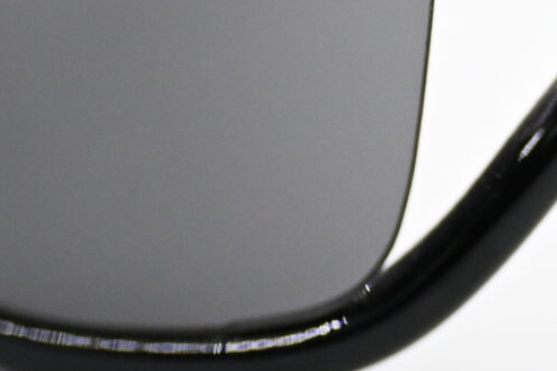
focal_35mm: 506
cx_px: 521
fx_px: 7820
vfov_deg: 2.7
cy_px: -166
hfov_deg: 4.1
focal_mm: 65
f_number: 4.8
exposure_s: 1/640
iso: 800
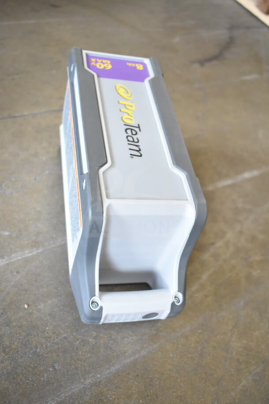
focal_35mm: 34
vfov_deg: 55.1
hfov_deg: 38.4
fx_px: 386
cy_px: 202
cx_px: 134
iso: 1600
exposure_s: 1/100
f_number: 4
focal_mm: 23
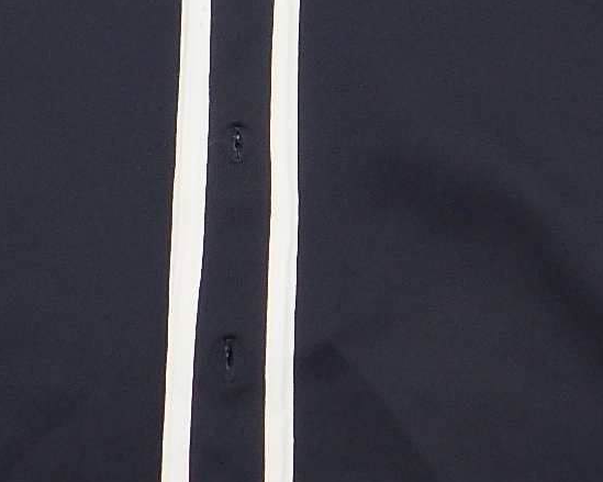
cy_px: 137
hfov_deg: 18.8
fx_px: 1820
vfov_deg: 15.0
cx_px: 261
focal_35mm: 102
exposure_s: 1/160
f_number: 3.5
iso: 250
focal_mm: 5
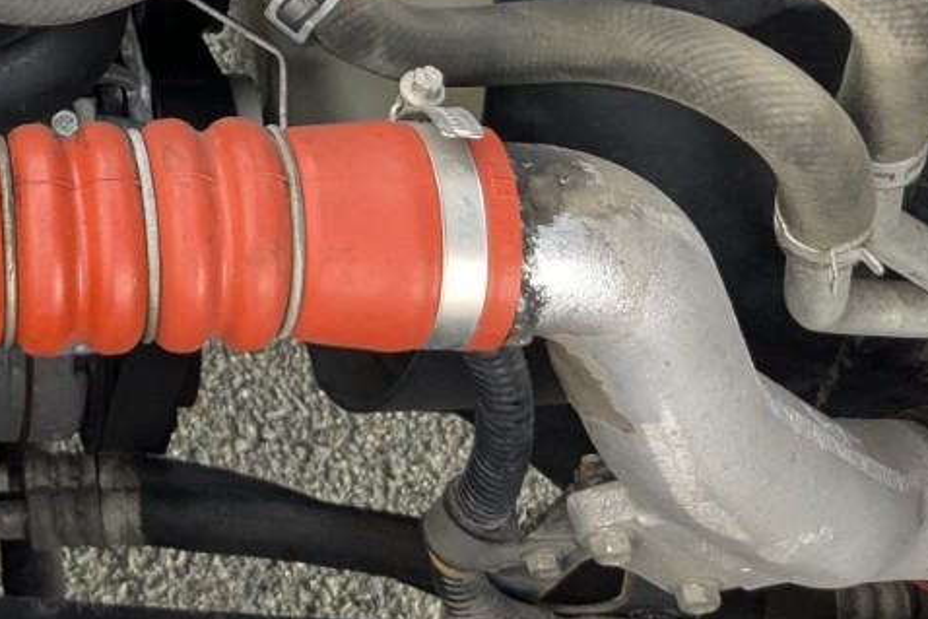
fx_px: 2424
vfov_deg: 13.9
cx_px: -301
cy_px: -246
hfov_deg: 19.8
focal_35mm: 94
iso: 50
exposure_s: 1/205
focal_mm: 4.38
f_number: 1.73
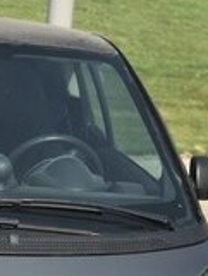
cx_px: -7
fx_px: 1280
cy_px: 346
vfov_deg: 12.0
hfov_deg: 9.2
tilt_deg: -12.7
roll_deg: -4.7
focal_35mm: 160
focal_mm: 6
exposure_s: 1/873
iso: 16
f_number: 2.4
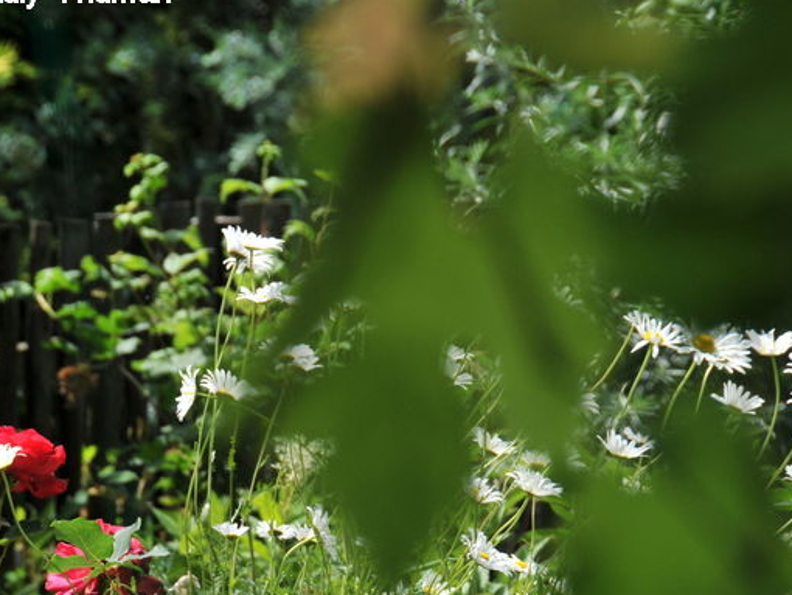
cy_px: 419
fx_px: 9889
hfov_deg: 4.6
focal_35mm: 432
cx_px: 233
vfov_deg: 3.4
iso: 250
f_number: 8
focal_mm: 170
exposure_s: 1/400
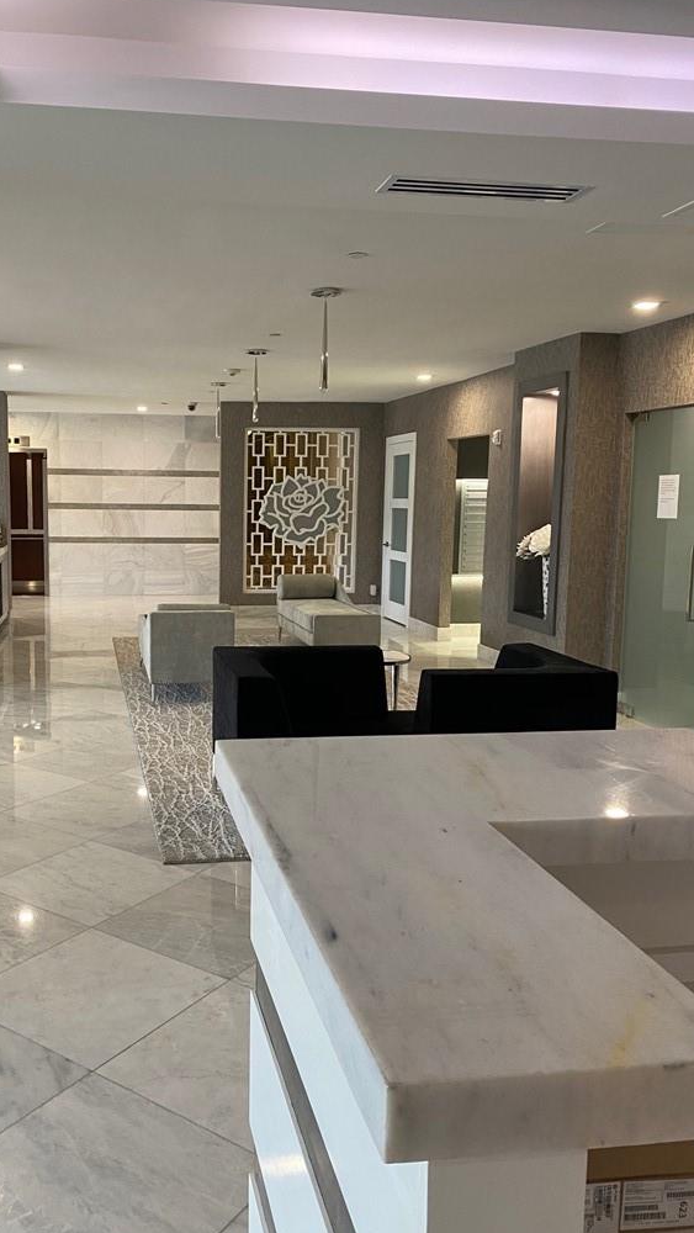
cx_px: 231
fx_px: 948
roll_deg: -0.9
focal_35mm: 29
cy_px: 614
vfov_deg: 66.1
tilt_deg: -6.6
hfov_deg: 39.7
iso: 100
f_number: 1.8
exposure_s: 1/60
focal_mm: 4.25
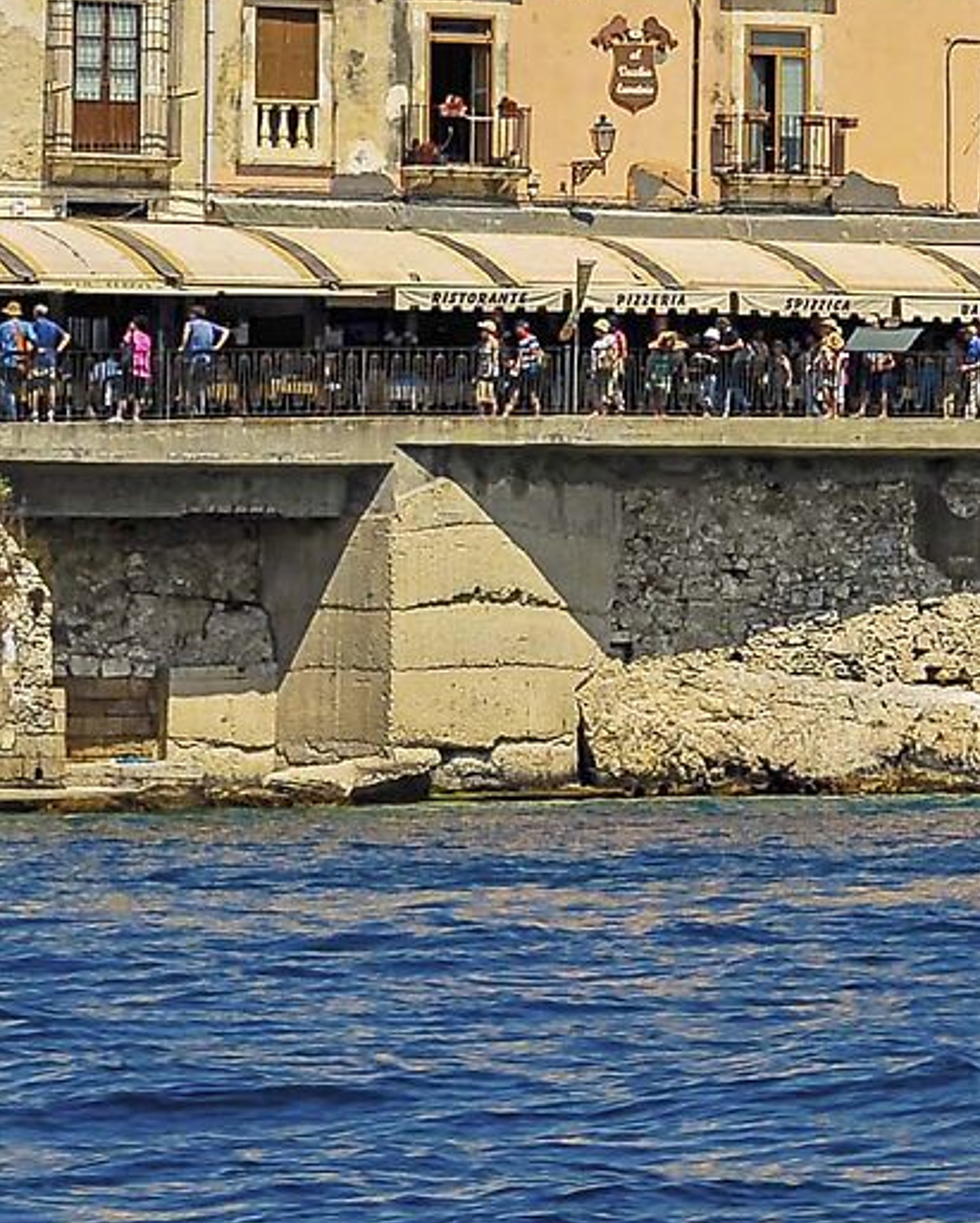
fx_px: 11120
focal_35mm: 307
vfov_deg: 6.3
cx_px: 2818
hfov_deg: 4.8
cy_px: -113
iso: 200
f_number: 13
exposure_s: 1/320
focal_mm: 70
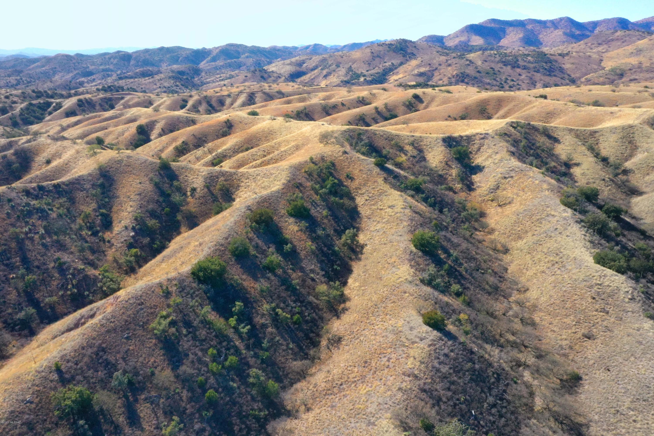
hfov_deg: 65.5
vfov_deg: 46.4
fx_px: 509
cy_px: 218
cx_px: 327
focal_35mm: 28
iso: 800
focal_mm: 10.26
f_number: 11
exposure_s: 1/400
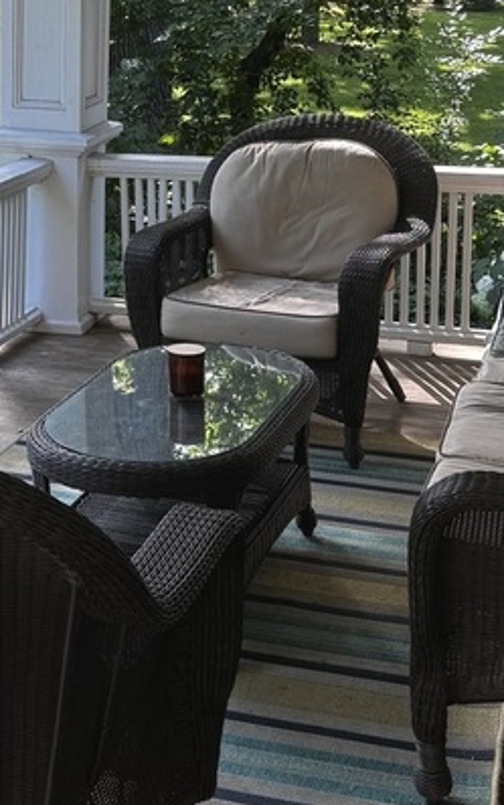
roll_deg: +0.4
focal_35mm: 69
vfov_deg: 28.5
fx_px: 1515
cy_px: 63
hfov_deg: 18.6
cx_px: 59
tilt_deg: -6.9
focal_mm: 6.76
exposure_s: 1/250
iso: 64
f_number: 1.78
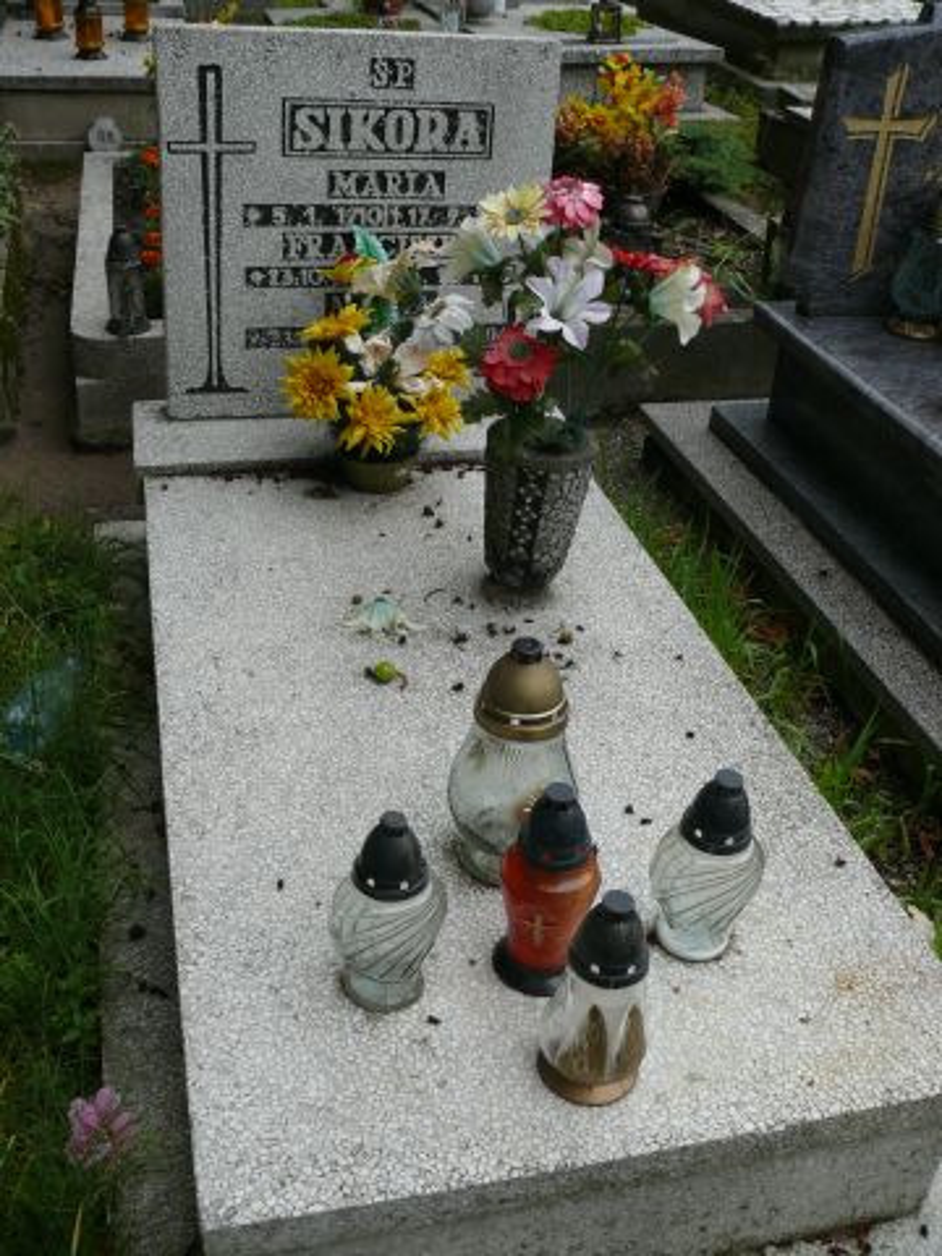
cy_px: 628
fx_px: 1270
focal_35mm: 35
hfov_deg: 40.7
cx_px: 471
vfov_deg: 52.6
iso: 100
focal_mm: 7.4
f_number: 4
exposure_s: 1/125
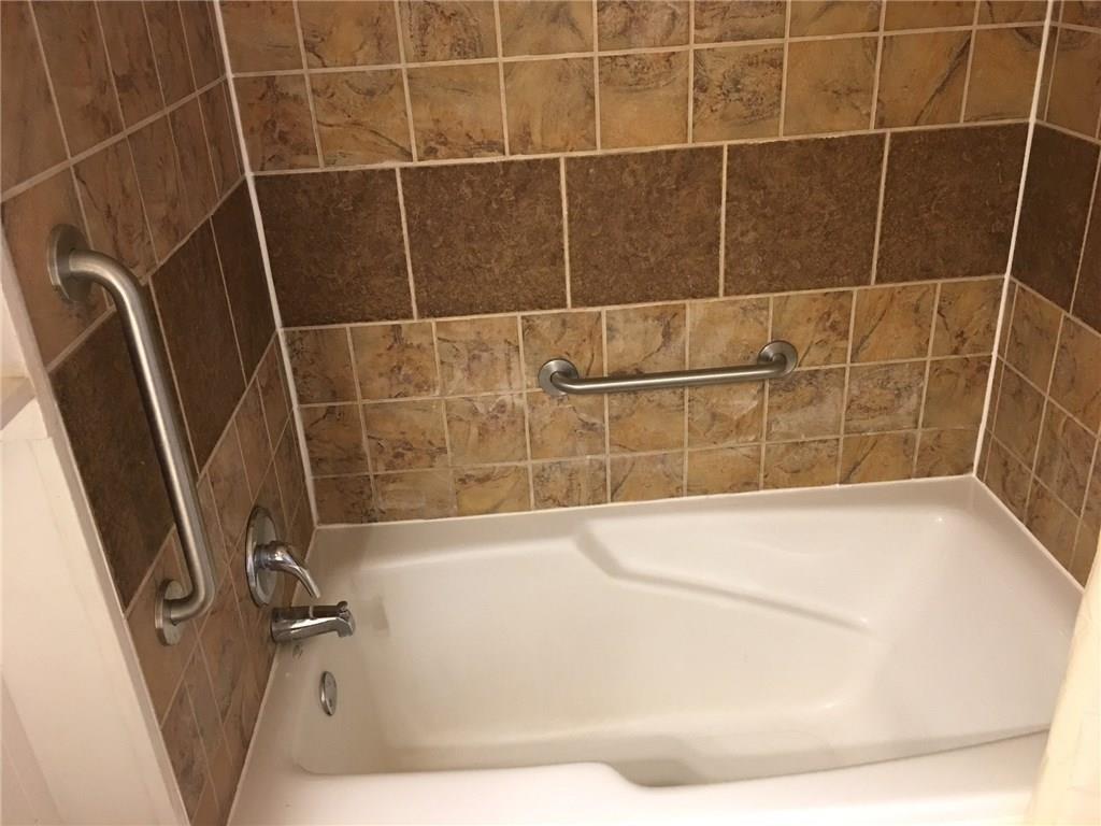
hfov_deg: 61.7
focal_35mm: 29
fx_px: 922
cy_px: 413
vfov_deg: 48.2
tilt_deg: -26.8
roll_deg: +3.4
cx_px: 550
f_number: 2.2
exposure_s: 1/15
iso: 100
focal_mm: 4.15
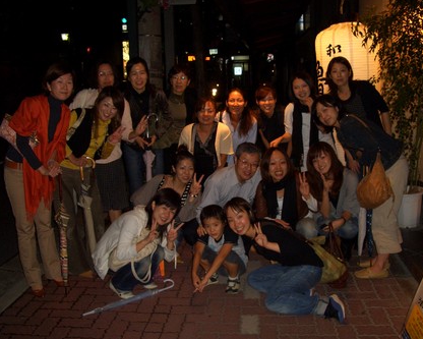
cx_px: 212
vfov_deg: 40.1
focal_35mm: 37
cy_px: 168
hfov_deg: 49.1
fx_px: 463
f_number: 2.6
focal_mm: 5.8
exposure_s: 1/60
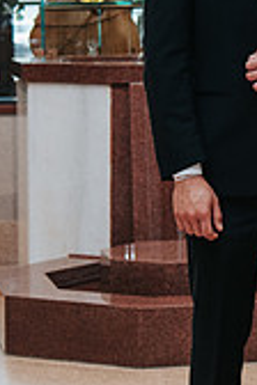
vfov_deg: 10.2
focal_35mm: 201
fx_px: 2152
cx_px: 264
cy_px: 82
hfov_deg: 6.8
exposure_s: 1/200
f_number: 4
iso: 1000
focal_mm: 50
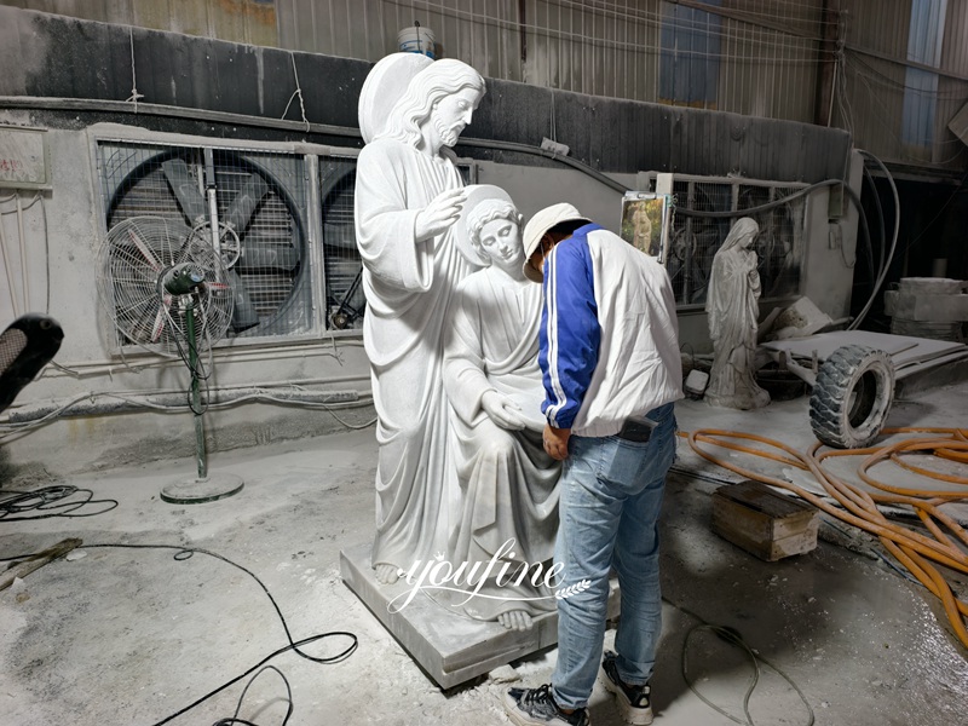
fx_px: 643
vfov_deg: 58.9
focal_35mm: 23
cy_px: 363
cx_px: 484
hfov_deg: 73.9
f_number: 1.57
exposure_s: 1/100
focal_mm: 6.54
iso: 216
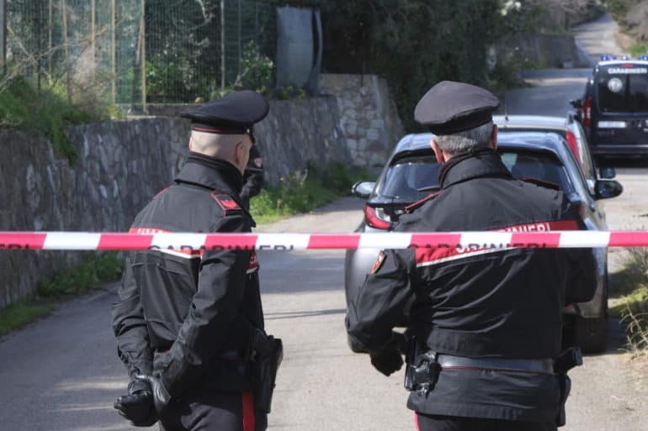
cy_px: 205
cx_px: 377
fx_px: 2537
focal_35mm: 141
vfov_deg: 9.7
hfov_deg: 14.5
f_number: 8
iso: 500
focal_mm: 70.5
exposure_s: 1/250
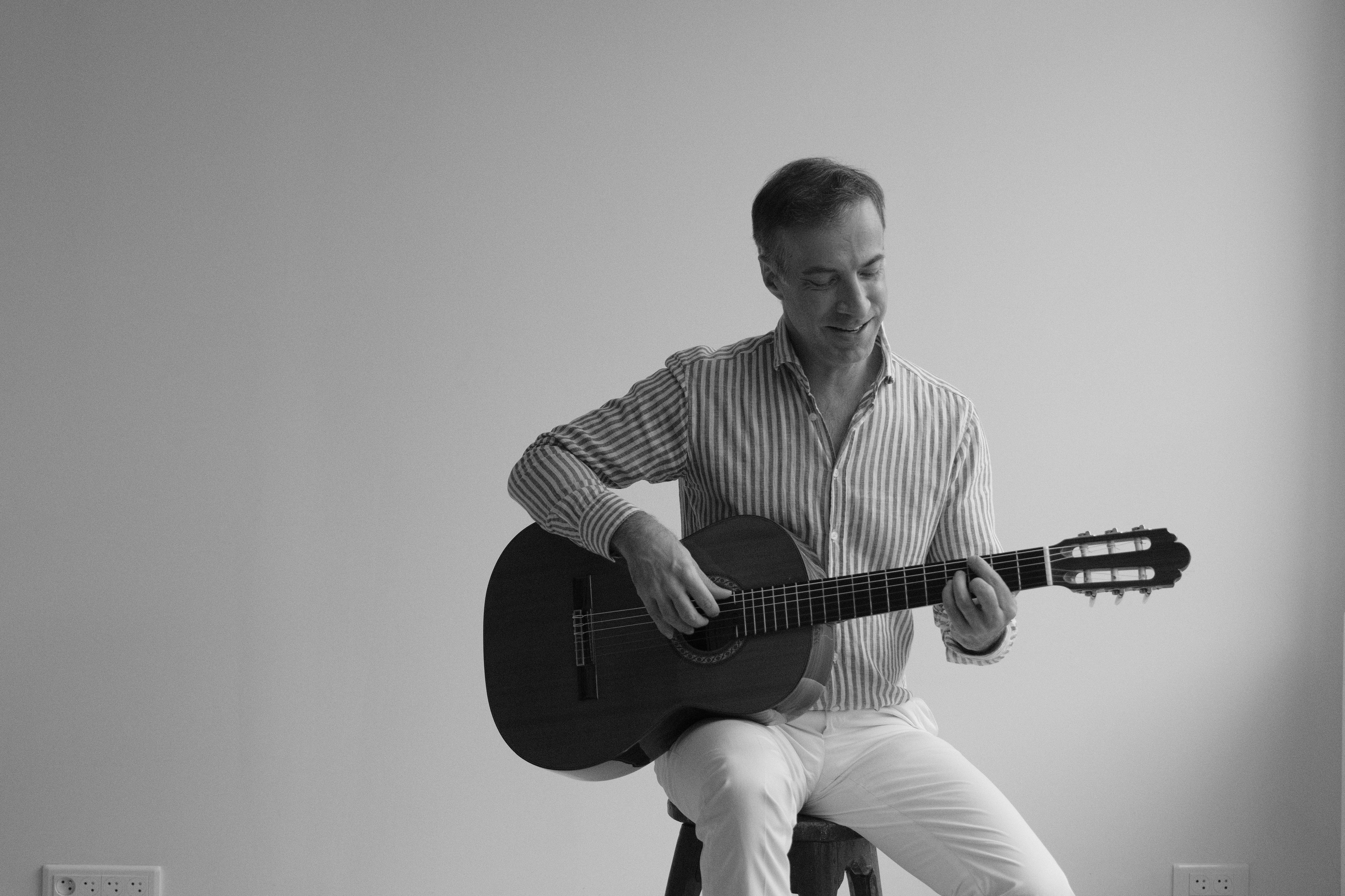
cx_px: 672
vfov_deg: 23.0
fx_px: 2204
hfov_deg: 33.9
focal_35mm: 59
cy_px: 448
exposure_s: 1/250
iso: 400
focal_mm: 39.3
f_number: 4
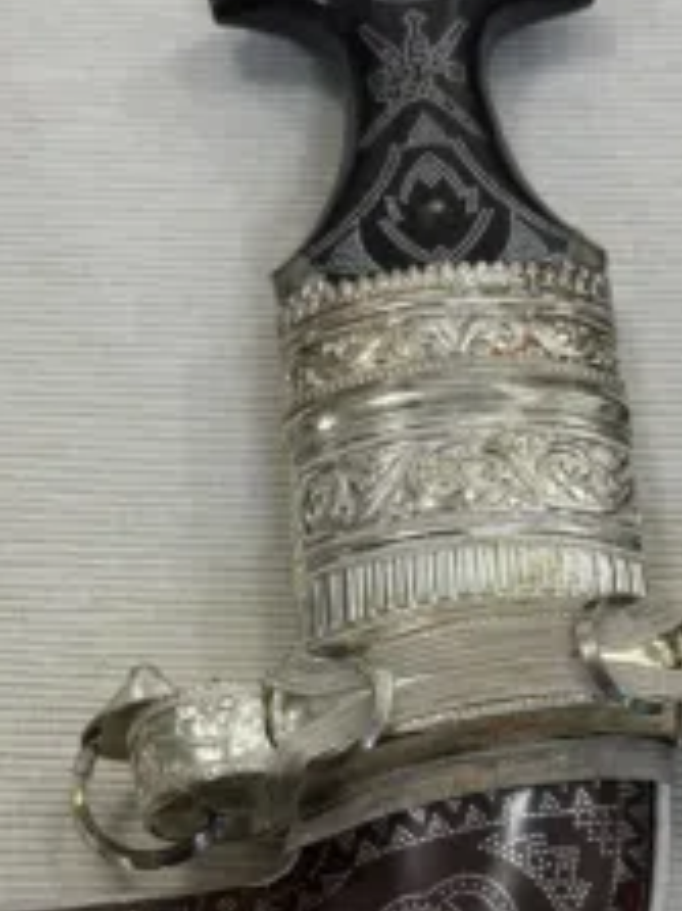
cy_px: 654
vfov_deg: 22.6
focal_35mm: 86
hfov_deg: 17.1
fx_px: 2261
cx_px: 282
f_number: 1.78
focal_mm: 6.76
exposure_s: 1/50
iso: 250
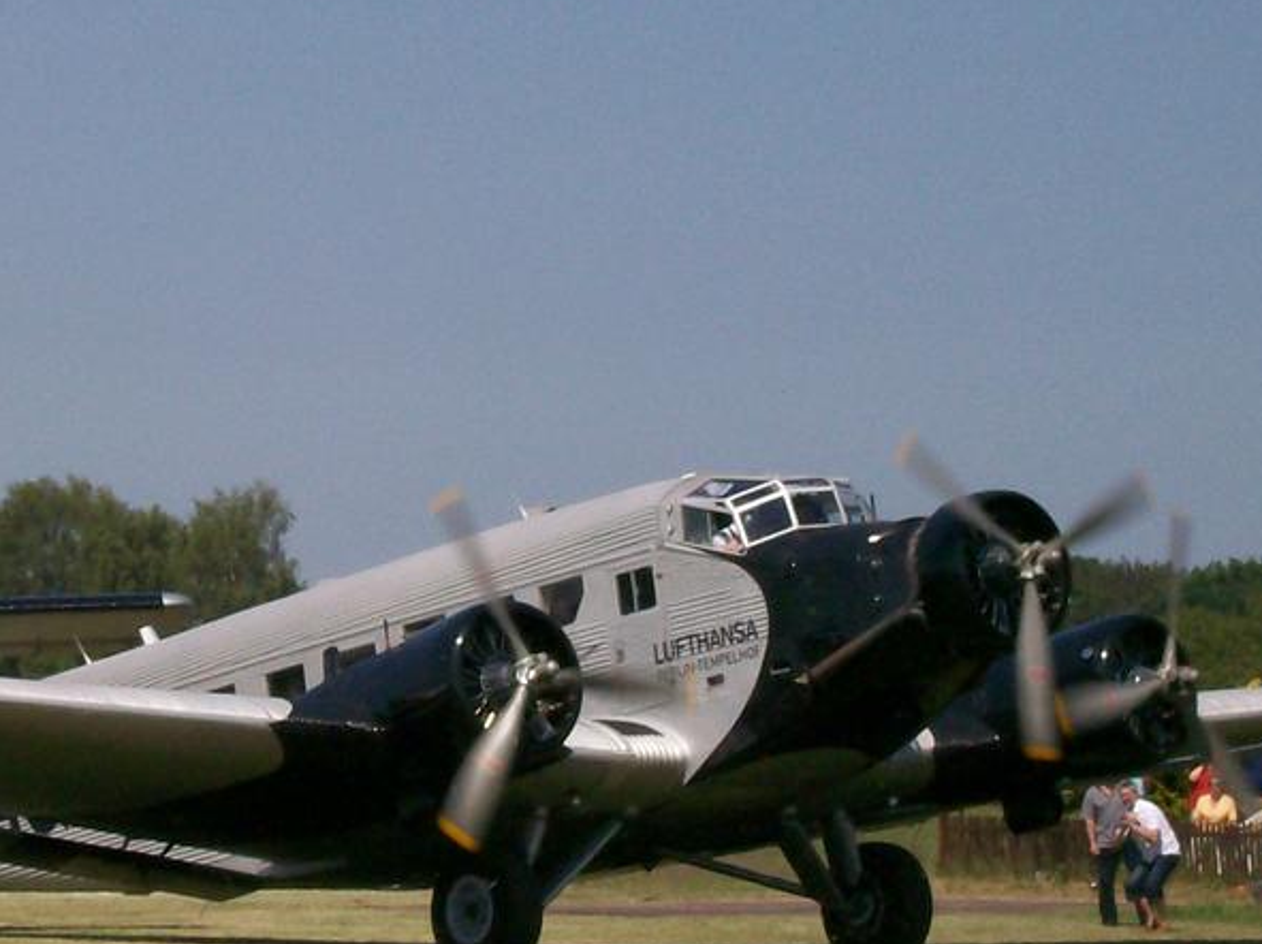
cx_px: 337
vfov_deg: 6.3
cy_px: 374
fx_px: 8522
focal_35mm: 234
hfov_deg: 8.5
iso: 80
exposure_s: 1/430
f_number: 8.5
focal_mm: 18
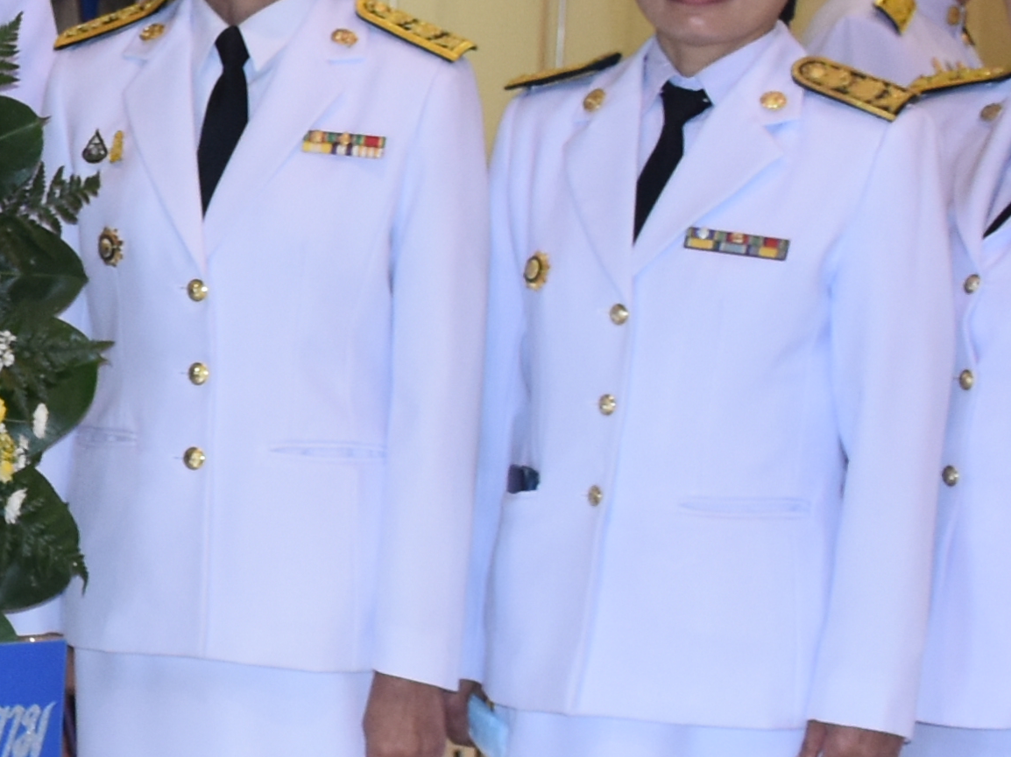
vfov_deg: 9.0
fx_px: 4818
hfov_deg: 11.4
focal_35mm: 165
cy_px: 144
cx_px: -593
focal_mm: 22
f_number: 5
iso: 800
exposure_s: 1/100
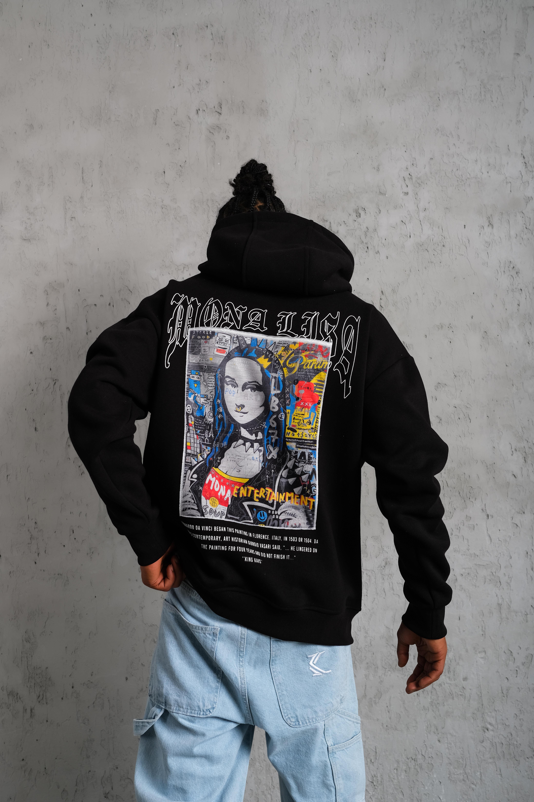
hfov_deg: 37.9
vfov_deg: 54.4
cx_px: 267
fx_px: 779
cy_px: 401
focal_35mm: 35
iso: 160
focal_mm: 23
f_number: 5
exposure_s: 1/160
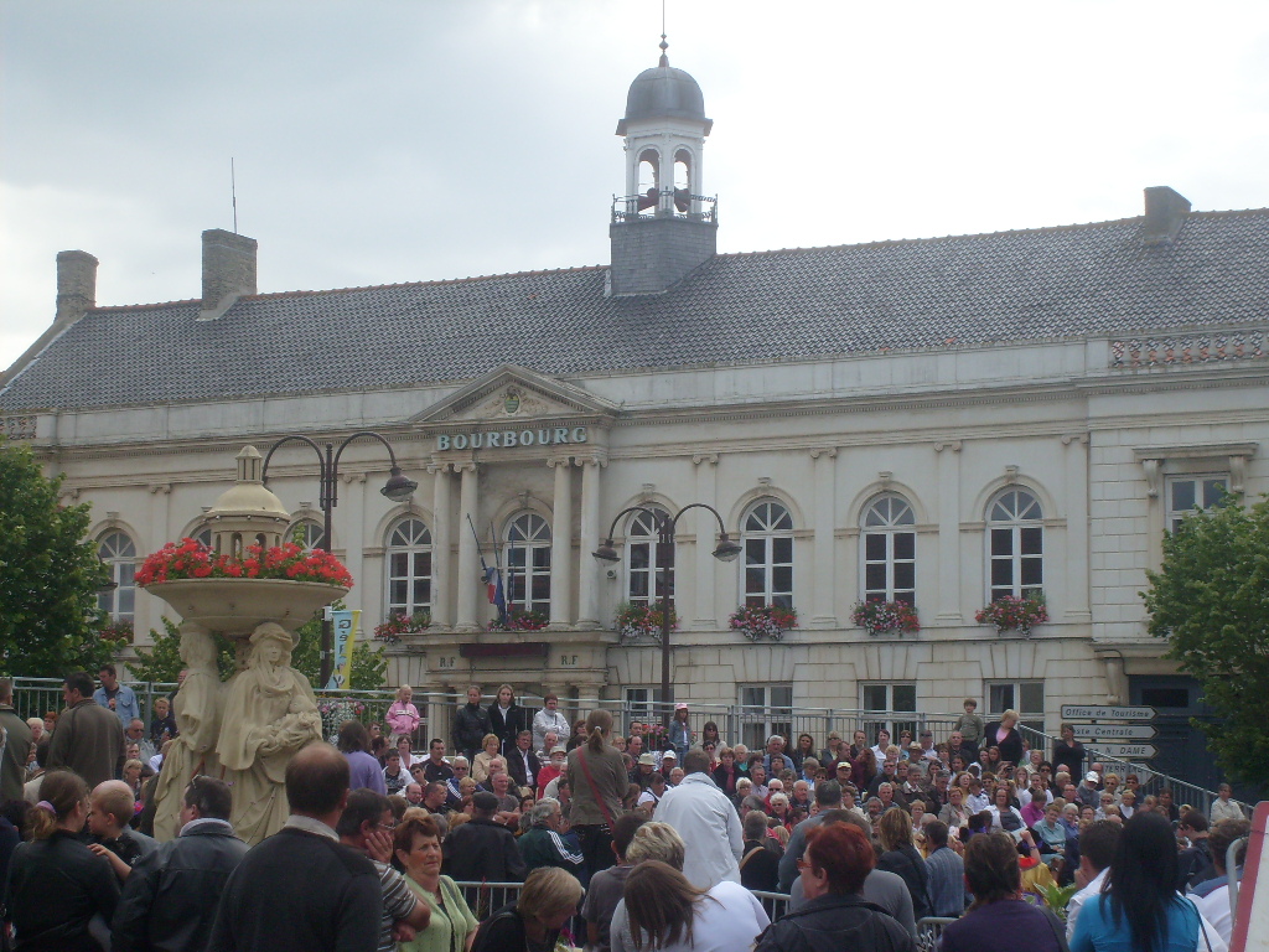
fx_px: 2969
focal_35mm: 81
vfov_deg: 18.2
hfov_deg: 24.1
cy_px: 476
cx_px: 634
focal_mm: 13.7
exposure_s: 1/500
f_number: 4.2
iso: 80
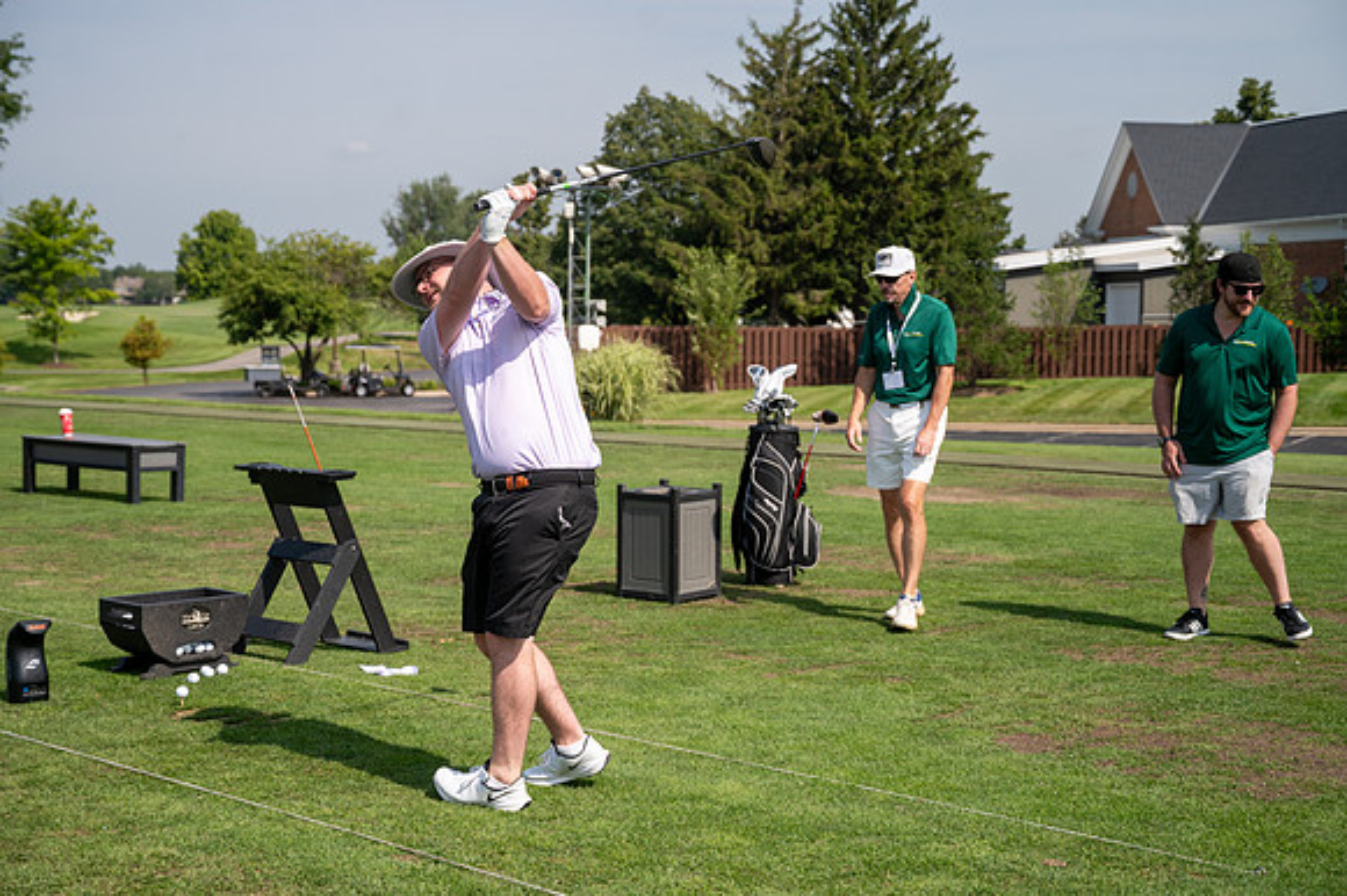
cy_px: 448
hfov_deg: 37.5
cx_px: 674
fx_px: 1982
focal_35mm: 53
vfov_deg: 25.5
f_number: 4
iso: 250
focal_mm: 53
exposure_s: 1/4000
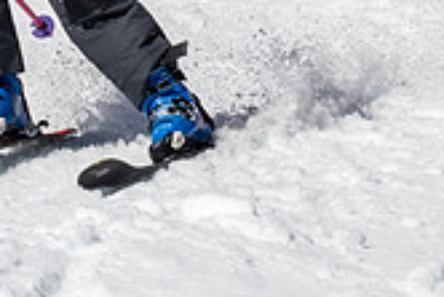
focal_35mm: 2970
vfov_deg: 0.5
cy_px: -73
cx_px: -65
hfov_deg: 0.7
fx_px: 36661
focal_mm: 400
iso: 200
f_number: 8
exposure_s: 1/2000
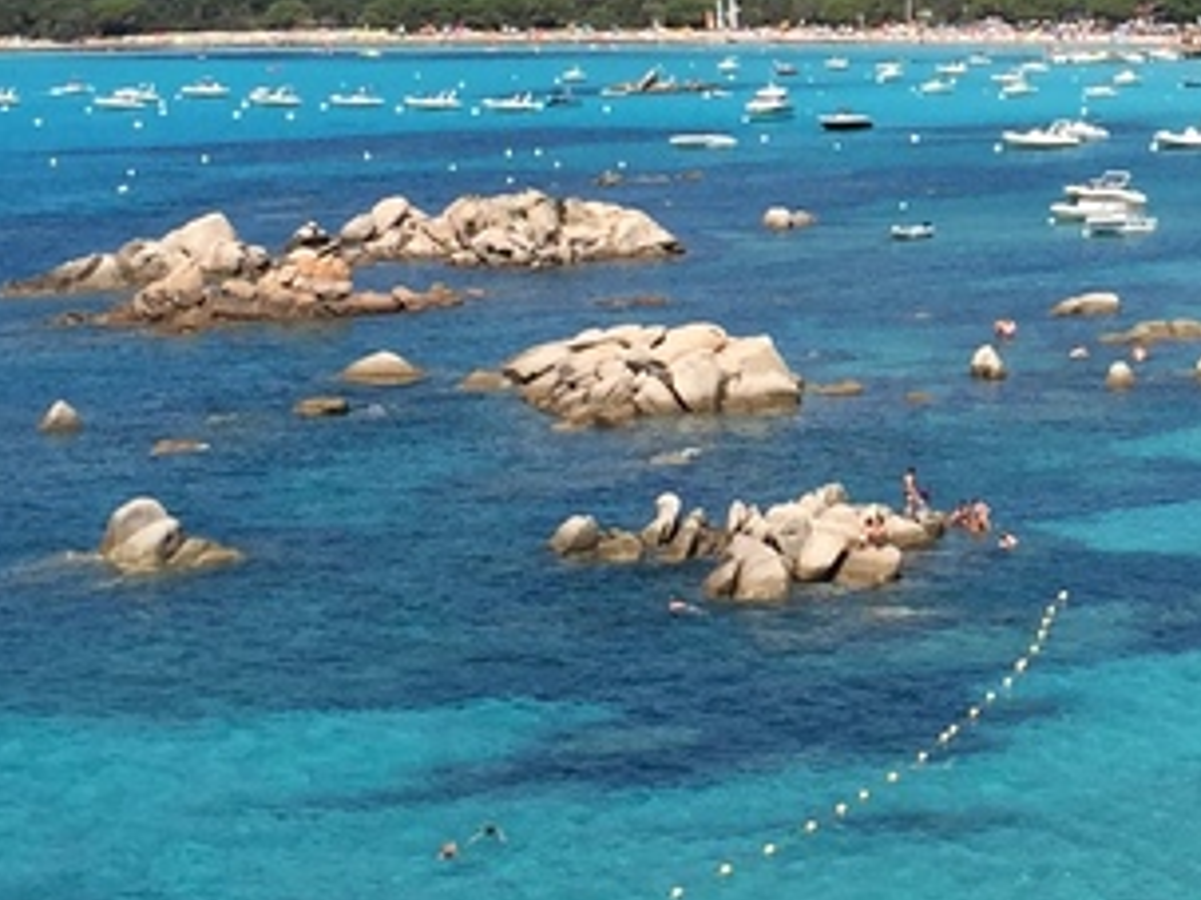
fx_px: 3988
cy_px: -4
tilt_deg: -0.4
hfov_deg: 16.8
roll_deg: +0.3
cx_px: 1138
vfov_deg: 12.7
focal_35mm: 115
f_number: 2.2
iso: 32
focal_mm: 4.15
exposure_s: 1/2083
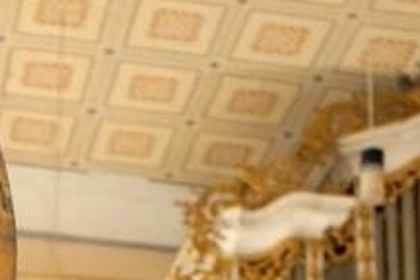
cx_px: 45
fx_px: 1552
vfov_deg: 9.6
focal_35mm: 133
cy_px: 563
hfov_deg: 15.2
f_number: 4
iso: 640
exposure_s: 1/160
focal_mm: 28
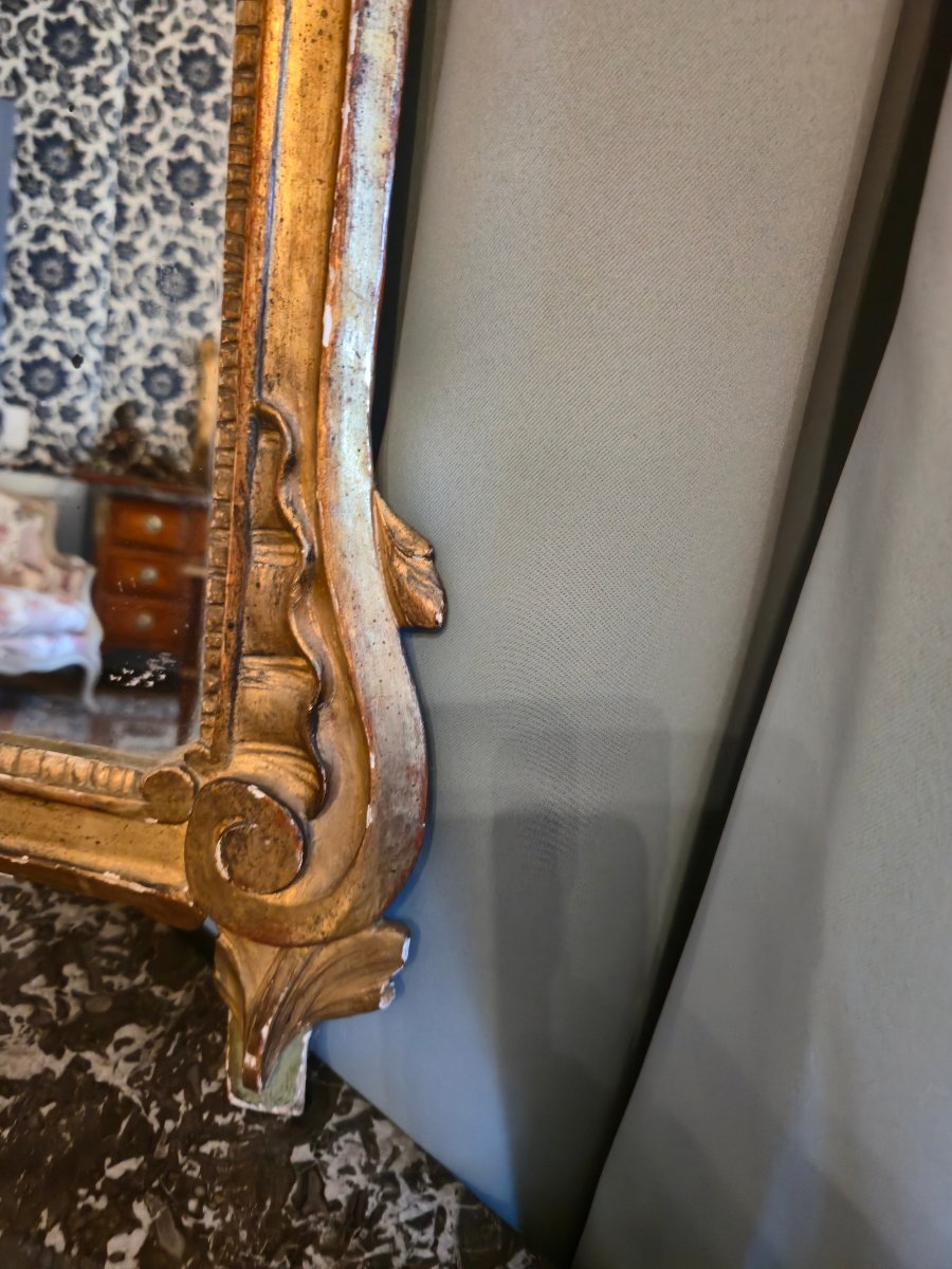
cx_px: 476
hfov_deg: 58.9
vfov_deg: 73.9
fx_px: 843
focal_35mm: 23
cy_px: 634
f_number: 1.8
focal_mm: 5.4
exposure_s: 1/33.3
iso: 500
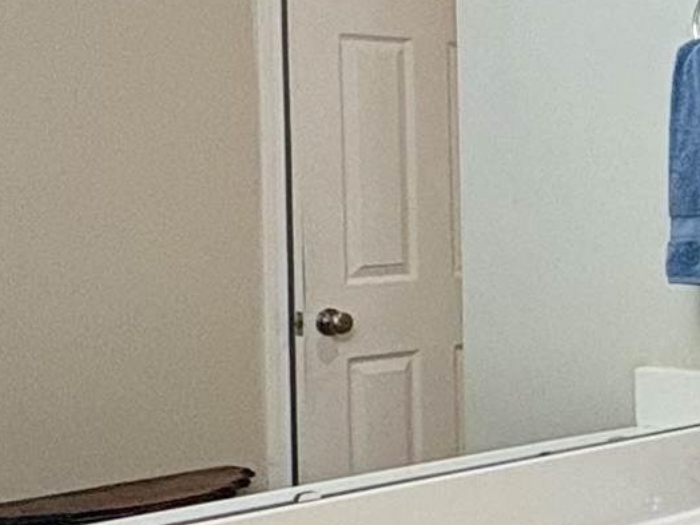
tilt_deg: -2.0
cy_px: 220
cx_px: 1278
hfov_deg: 18.4
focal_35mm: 82
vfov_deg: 18.0
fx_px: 1658
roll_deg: +0.7
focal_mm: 2.22
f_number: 2.2
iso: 125
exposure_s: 1/120
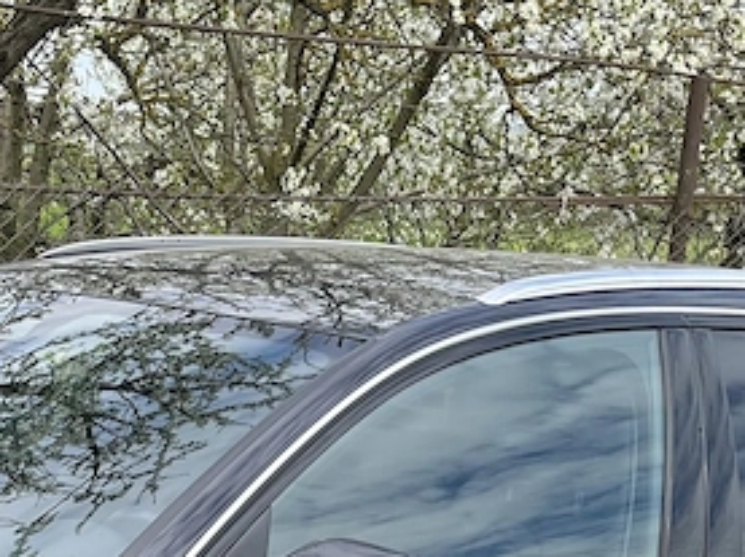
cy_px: 780
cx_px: -62
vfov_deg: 14.8
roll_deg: -3.8
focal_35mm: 94
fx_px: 2020
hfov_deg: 20.0
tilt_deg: -17.7
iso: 50
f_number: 1.6
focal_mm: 5.1
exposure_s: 1/943
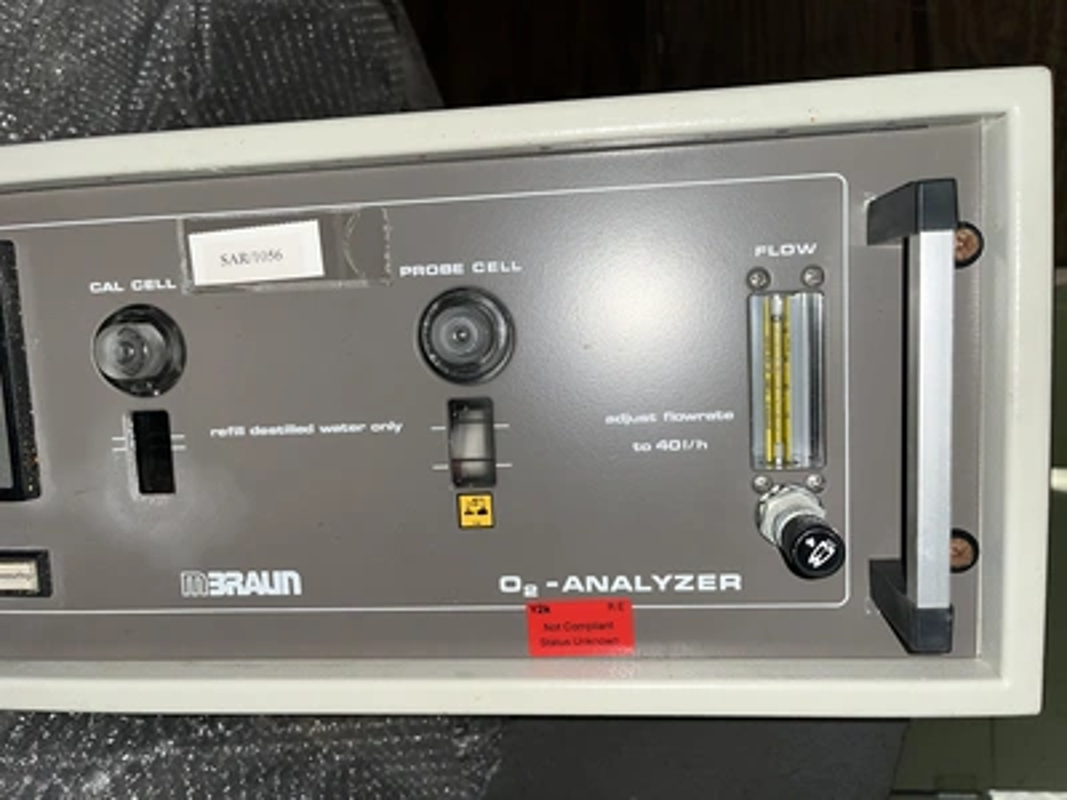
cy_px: 400
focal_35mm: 26
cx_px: 534
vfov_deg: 53.1
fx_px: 801
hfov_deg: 67.3
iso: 32
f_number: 1.6
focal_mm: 5.1
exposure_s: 1/4
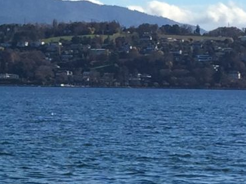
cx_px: -279
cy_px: -24
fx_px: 1429
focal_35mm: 201
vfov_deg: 7.3
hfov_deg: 9.1
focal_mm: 4.15
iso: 32
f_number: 2.2
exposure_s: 1/1883
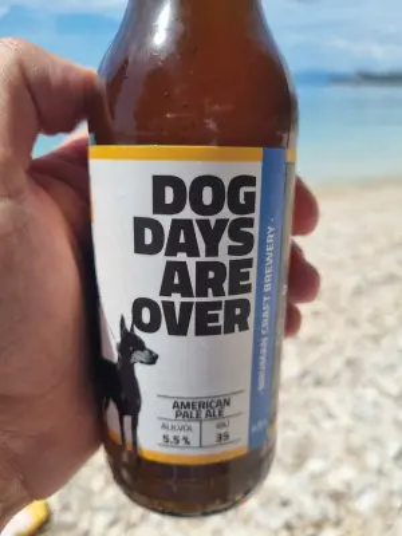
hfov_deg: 53.1
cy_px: 268
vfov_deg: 67.3
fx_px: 403
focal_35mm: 26
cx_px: 201
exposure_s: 1/2424
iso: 50
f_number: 1.8
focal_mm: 5.4
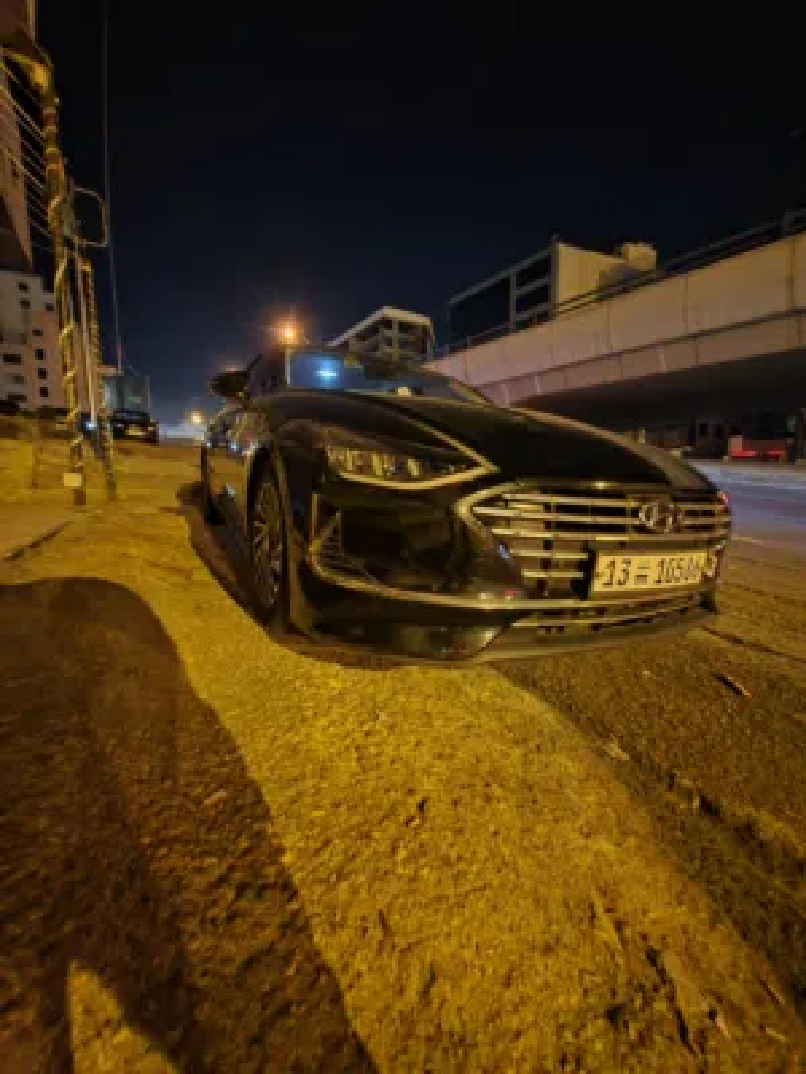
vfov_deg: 106.2
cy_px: 537
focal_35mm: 13
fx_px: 404
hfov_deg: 89.9
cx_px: 403
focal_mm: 2.2
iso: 800
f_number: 1.9
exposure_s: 1/8.33
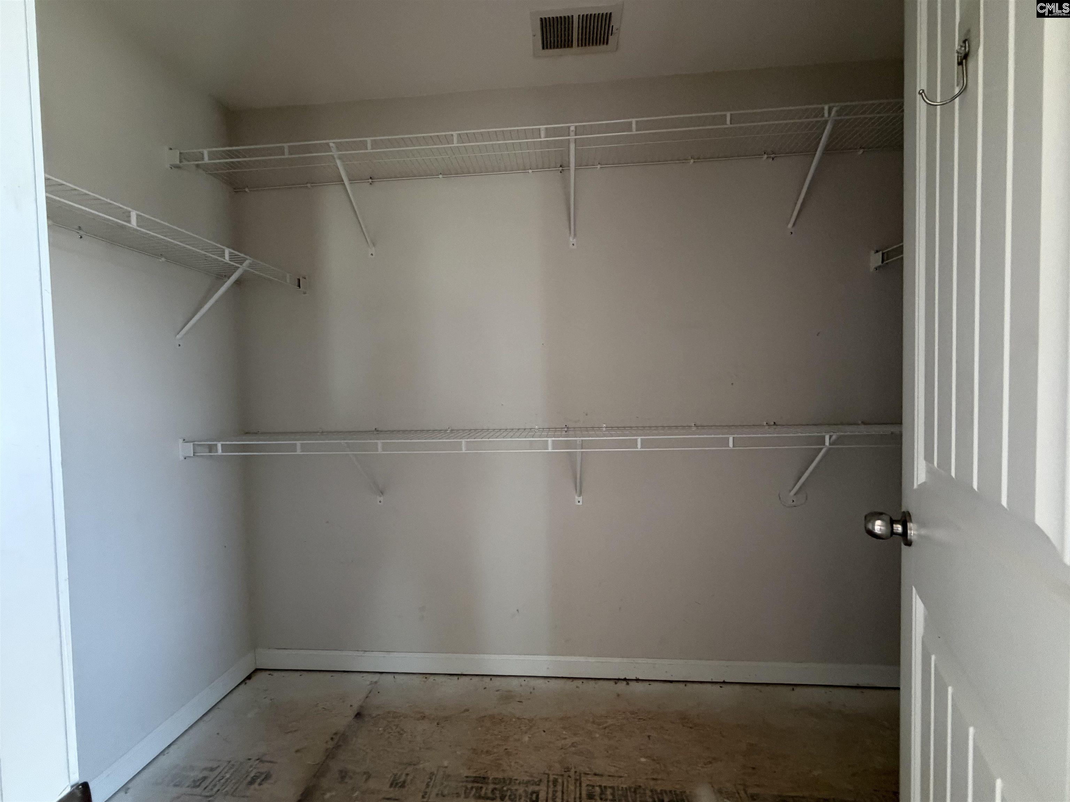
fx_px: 433
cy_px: 401
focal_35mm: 14
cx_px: 535
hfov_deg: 102.1
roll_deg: +1.9
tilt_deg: -2.1
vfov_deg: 85.7
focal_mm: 2.22
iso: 500
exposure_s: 1/60
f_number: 2.2
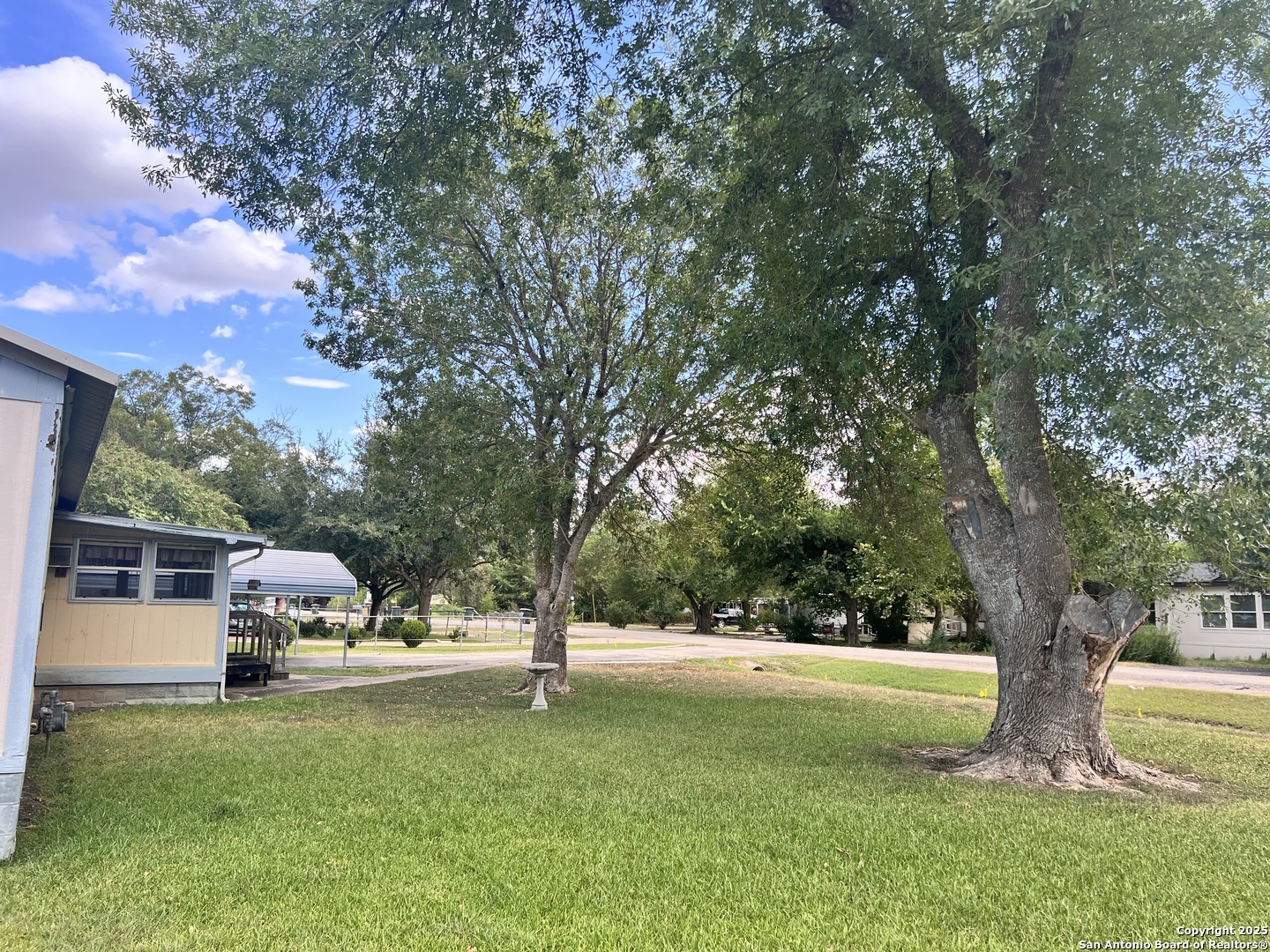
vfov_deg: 53.1
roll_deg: -1.6
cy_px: 476
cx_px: 635
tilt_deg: +6.5
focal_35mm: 26
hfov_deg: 67.3
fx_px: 954
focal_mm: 5.7
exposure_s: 1/808
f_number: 1.5
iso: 50
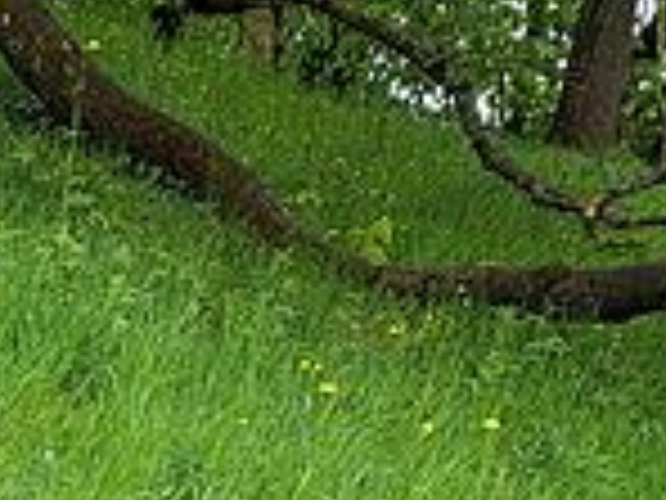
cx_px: -783
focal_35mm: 130
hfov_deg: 12.7
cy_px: 1221
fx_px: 2501
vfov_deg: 9.9
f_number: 1.8
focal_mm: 5.23
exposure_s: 1/109
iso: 50
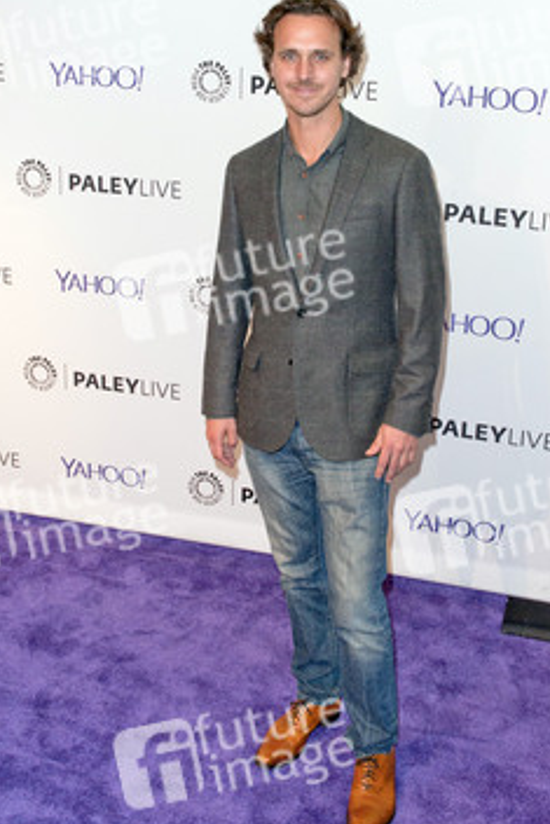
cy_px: 403
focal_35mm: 33
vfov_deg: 57.2
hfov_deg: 40.0
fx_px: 755
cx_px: 303
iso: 640
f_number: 4.5
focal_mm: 29
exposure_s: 1/400
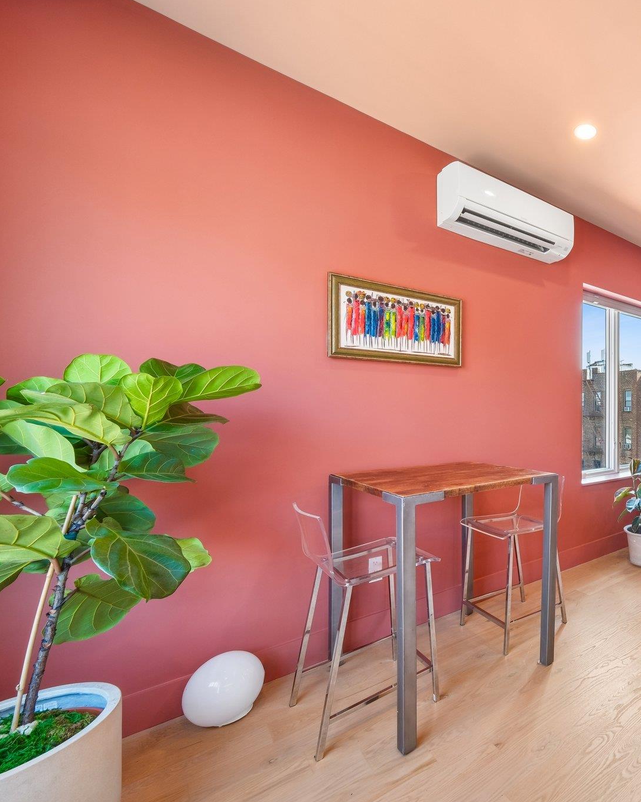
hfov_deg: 65.1
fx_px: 403
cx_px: 566
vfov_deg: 89.7
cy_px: 401
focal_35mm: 17
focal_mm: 8
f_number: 8
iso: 200
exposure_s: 1/8
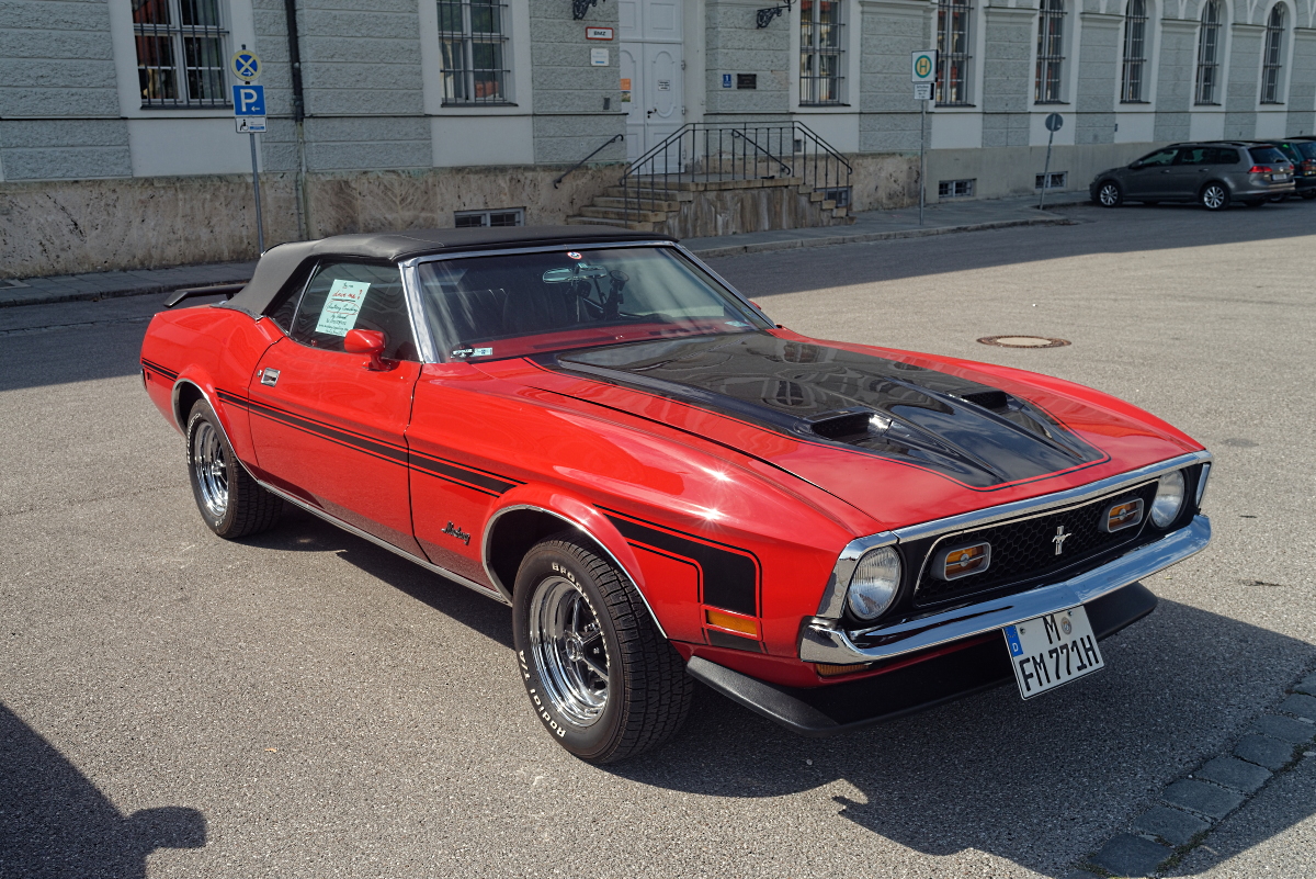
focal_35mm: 35
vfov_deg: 37.9
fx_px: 1280
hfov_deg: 54.4
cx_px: 658
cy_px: 440
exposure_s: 1/250
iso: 160
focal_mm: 35
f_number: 8
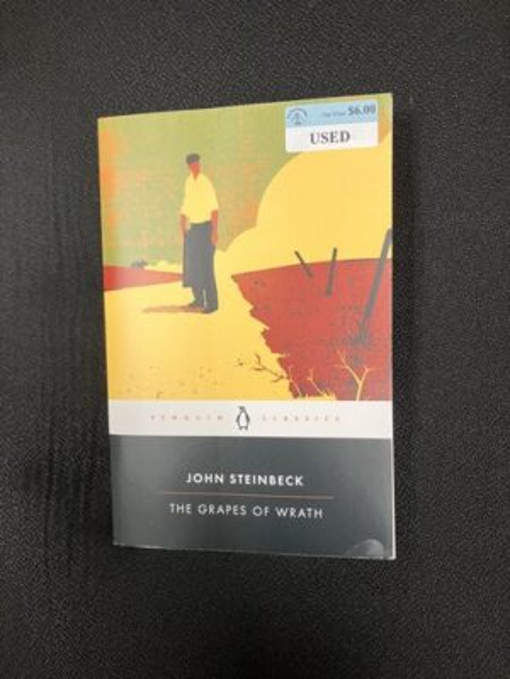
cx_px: 255
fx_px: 550
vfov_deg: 63.4
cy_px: 340
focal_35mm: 28
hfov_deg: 49.7
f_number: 1.8
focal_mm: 3.99
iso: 125
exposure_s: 1/60
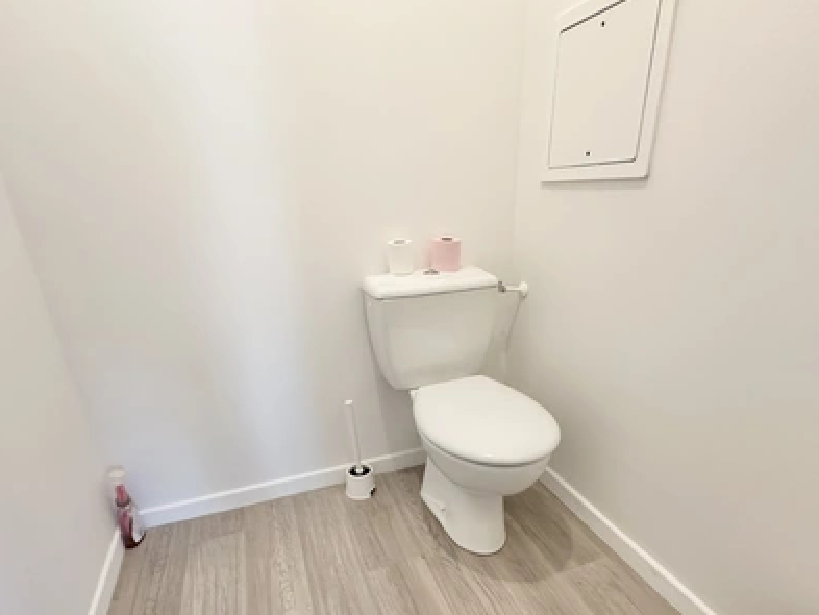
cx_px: 401
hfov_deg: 84.6
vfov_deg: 67.7
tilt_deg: -22.7
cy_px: 382
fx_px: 450
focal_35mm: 19
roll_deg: +2.6
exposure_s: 1/50
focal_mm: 2.22
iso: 200
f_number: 2.2
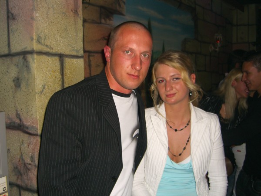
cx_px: 130
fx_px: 287
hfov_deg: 49.0
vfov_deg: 37.7
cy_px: 98
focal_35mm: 38
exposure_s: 1/60
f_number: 2.8
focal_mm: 7.9
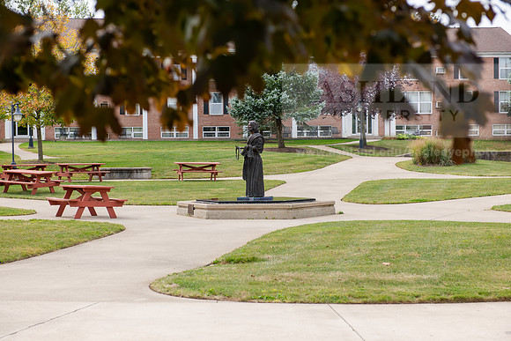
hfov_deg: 28.8
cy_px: 170
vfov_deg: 19.5
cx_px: 256
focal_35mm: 70
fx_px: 994
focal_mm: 70
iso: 125
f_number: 4.5
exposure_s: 1/400
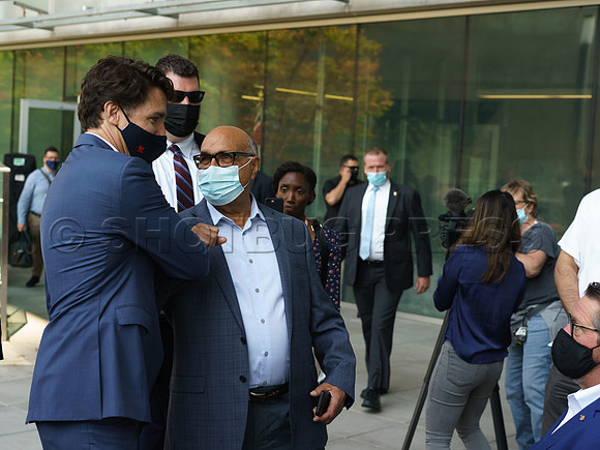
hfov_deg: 35.5
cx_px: 300
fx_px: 938
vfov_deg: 27.0
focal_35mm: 54
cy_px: 225
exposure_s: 1/320
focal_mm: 50
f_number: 4
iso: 250
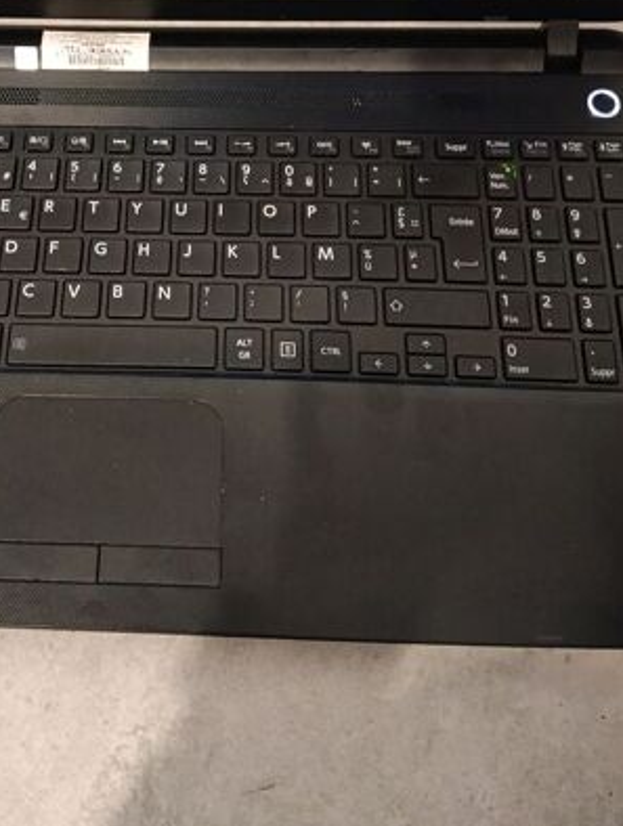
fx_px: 1005
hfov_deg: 34.0
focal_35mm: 42
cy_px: 167
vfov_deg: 42.7
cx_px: 193
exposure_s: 1/16.7
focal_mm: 3.96
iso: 3296
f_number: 1.8
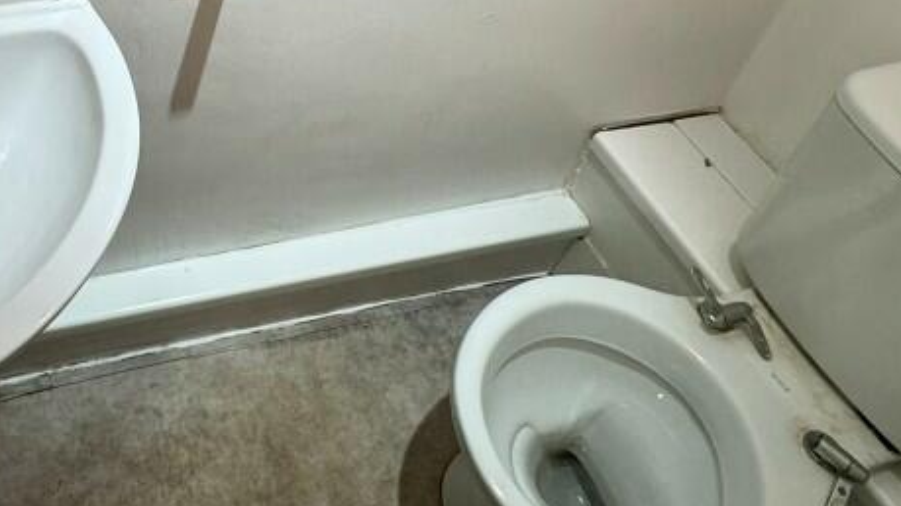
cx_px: 106
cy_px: -177
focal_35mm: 34
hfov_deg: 51.8
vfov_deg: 27.8
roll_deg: +0.8
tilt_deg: -31.9
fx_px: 812
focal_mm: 2.22
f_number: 2.2
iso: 200
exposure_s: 1/100
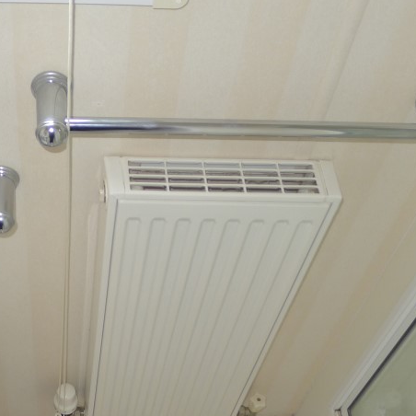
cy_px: 350
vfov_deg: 31.7
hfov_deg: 32.3
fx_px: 707
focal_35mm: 52
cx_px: 119
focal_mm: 5.1
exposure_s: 1/60
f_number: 2
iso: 100
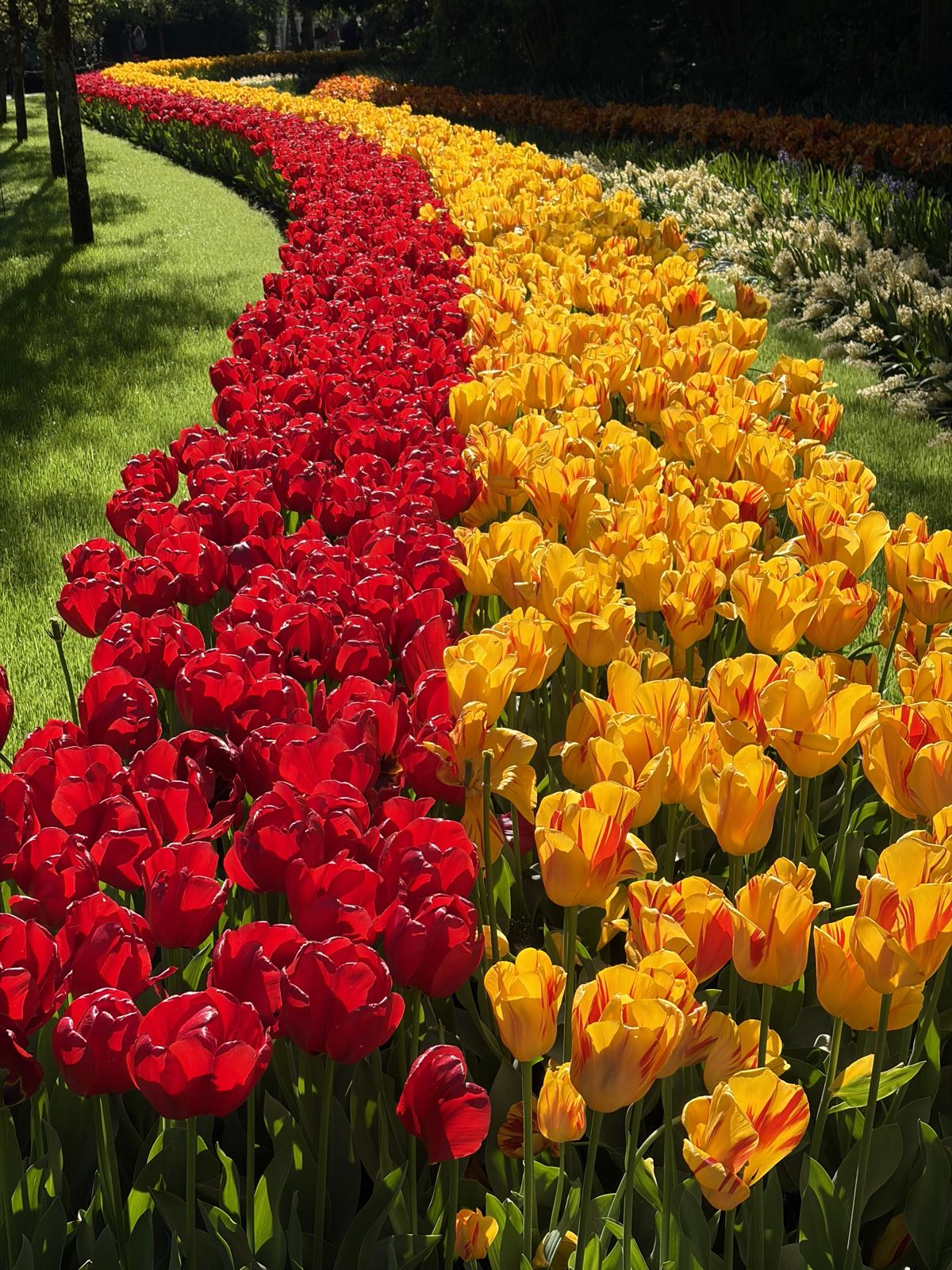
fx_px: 1907
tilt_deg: -17.9
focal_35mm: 52
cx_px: 476
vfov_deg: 36.8
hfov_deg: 28.0
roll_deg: +0.5
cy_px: 635
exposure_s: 1/2283
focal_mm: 5.96
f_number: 1.6
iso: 32
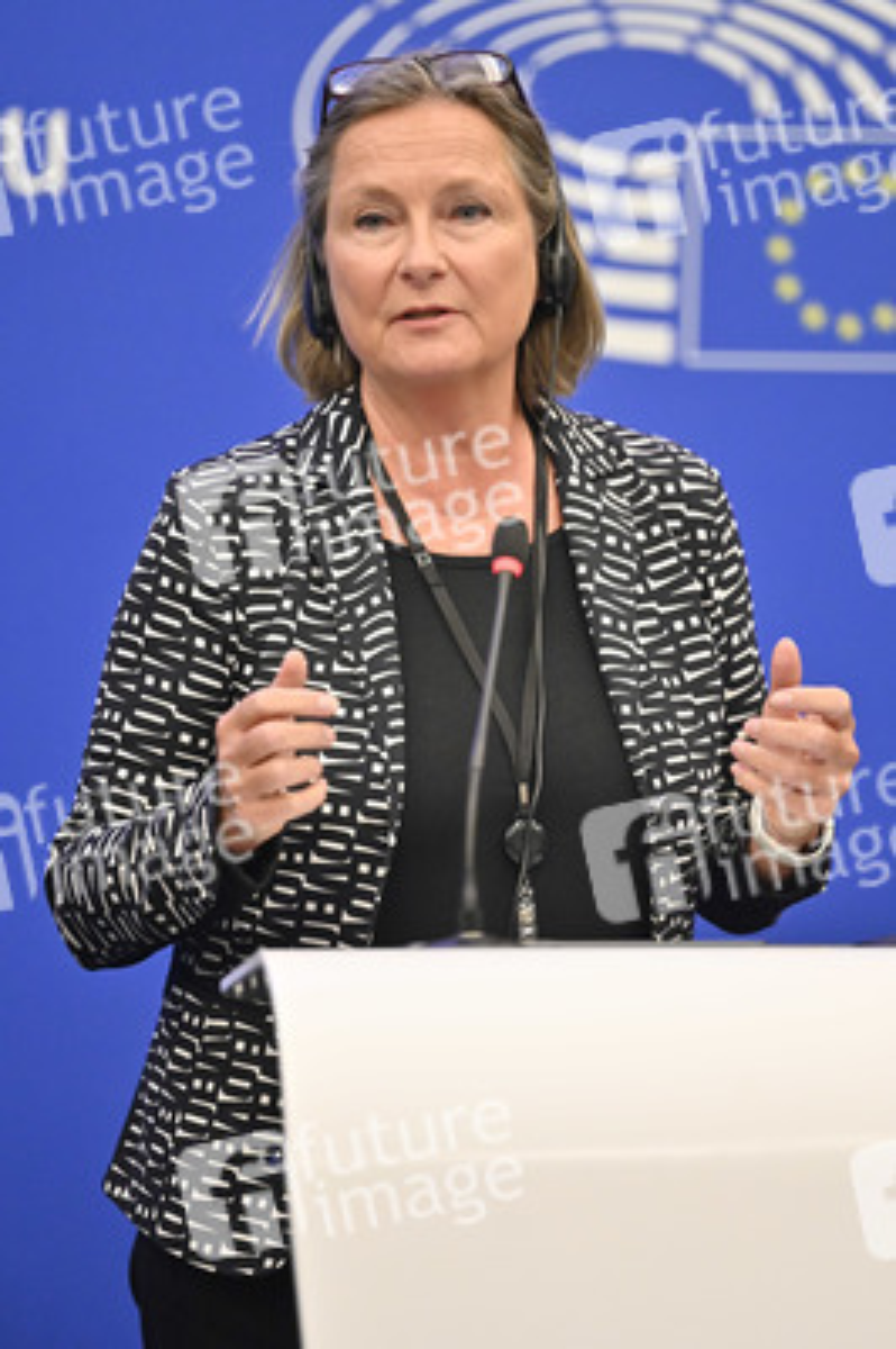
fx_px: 6731
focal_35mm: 180
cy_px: 674
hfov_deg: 7.6
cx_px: 448
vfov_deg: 11.4
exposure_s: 1/800
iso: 5000
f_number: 2.8
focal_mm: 180
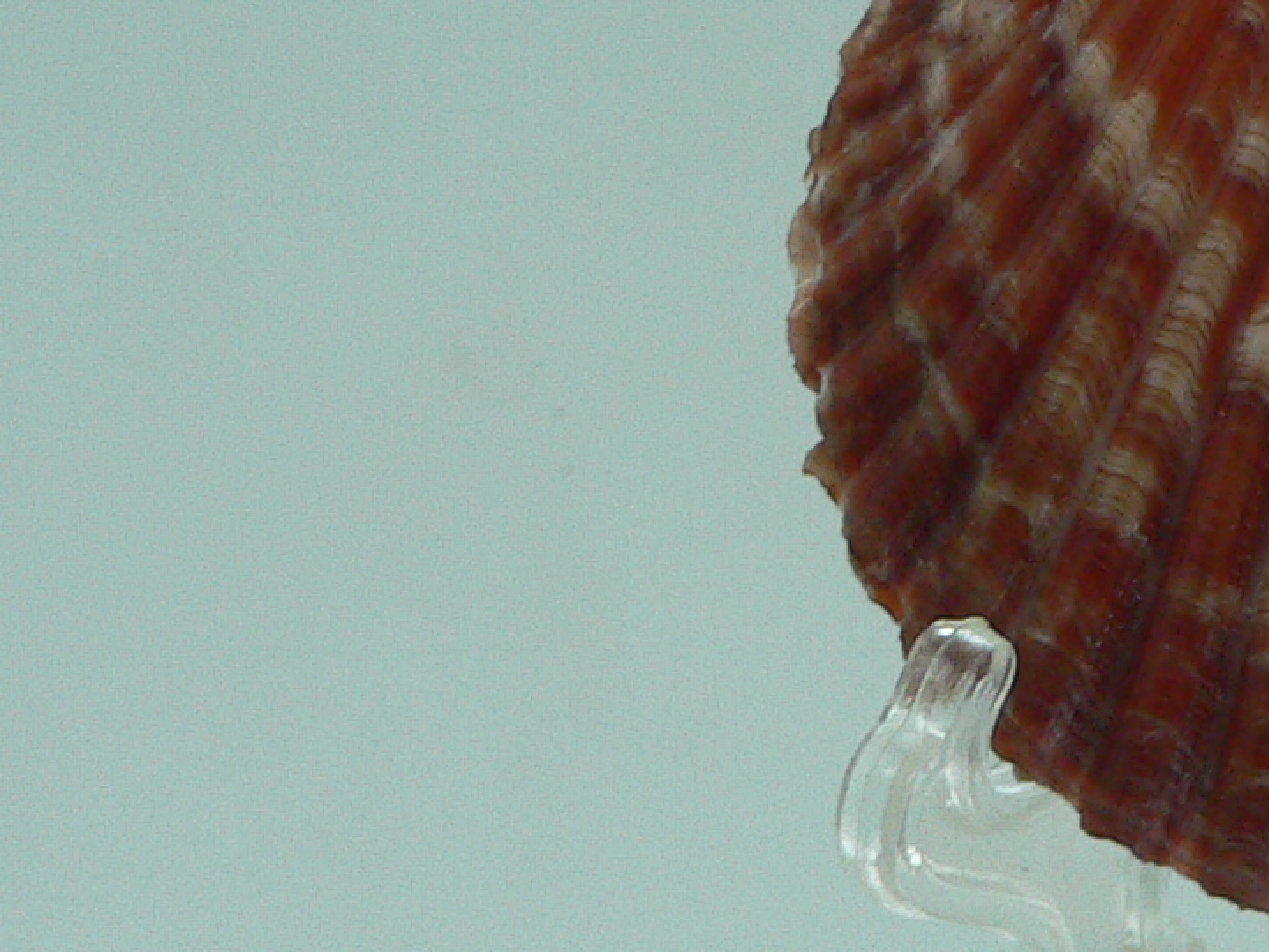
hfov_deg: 18.5
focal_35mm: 98
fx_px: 3593
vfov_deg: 15.0
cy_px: 275
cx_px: 1696
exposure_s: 1/60
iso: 100
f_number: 2.8
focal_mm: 4.6
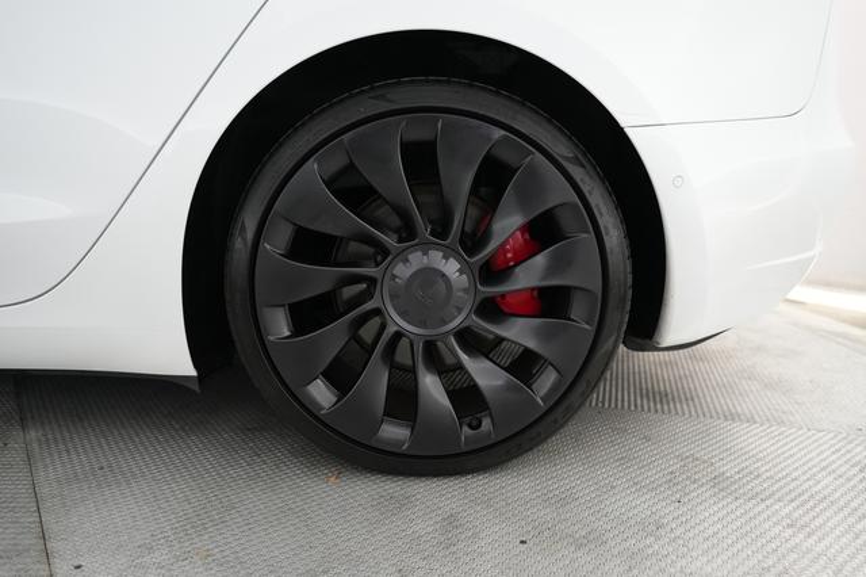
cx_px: 433
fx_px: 577
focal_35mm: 24
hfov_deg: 73.8
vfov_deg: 53.1
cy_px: 288
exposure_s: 1/160
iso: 3200
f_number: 2.8
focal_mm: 24
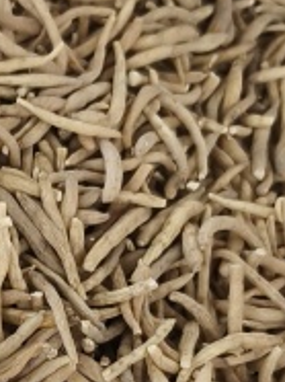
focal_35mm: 132
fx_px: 1452
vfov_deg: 14.7
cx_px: -109
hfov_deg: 10.9
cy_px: 373
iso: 250
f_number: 1.6
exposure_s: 1/50
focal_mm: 5.84
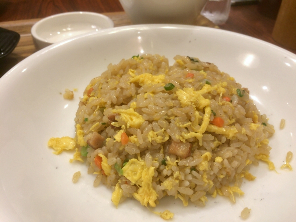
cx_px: 148
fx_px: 248
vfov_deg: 48.2
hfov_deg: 61.7
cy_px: 111
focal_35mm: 29
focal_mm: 4.15
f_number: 2.2
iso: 64
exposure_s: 1/20
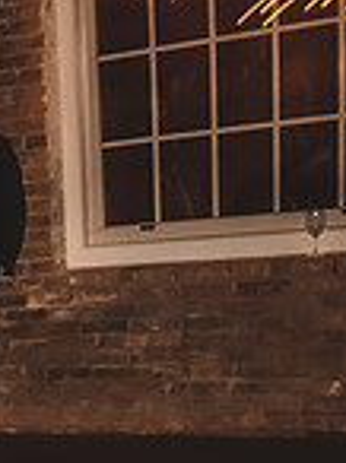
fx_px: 1230
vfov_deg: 20.0
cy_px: 553
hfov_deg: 12.3
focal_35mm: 92
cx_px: -511
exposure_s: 1/13
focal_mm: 24
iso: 1000
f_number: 11
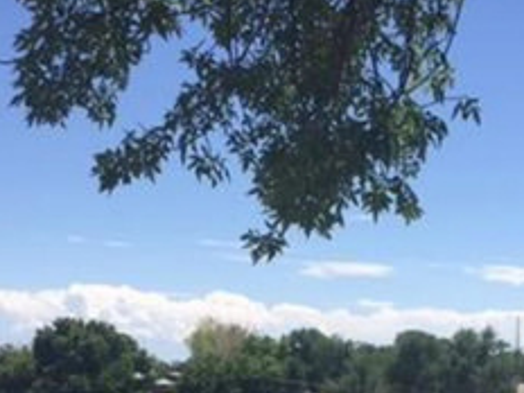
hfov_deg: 24.4
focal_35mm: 80
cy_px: 483
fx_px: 1211
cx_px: 321
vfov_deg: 17.5
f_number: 2.2
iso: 32
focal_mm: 4.15
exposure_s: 1/2326
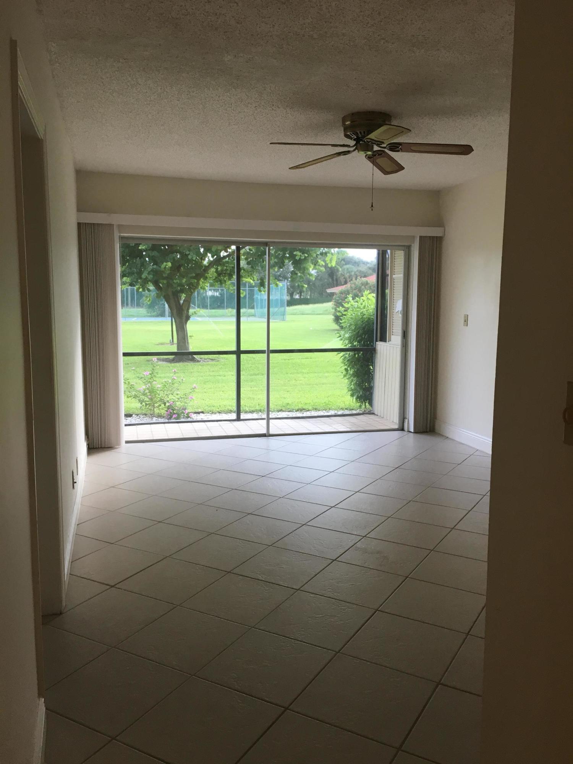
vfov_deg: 61.7
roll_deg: -1.3
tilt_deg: -7.2
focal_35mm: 29
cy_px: 382
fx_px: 640
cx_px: 286
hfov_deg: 48.2
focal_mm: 4.15
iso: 25
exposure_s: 1/40
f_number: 2.2
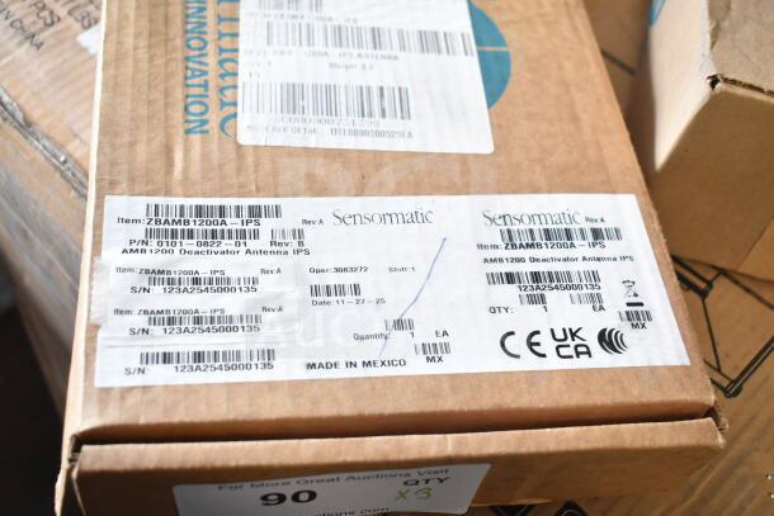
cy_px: 258
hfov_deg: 43.6
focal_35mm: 45
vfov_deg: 29.9
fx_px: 968
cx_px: 387
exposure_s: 1/100
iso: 1600
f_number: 5
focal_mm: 30
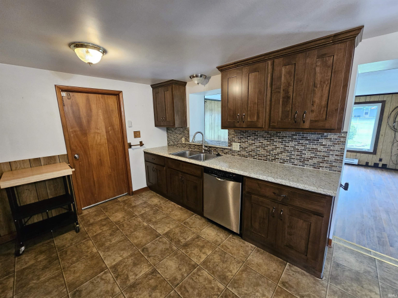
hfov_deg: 106.2
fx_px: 149
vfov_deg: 89.9
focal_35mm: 13
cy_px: 149
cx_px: 199
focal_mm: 2.2
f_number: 2.2
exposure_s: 1/30
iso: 400
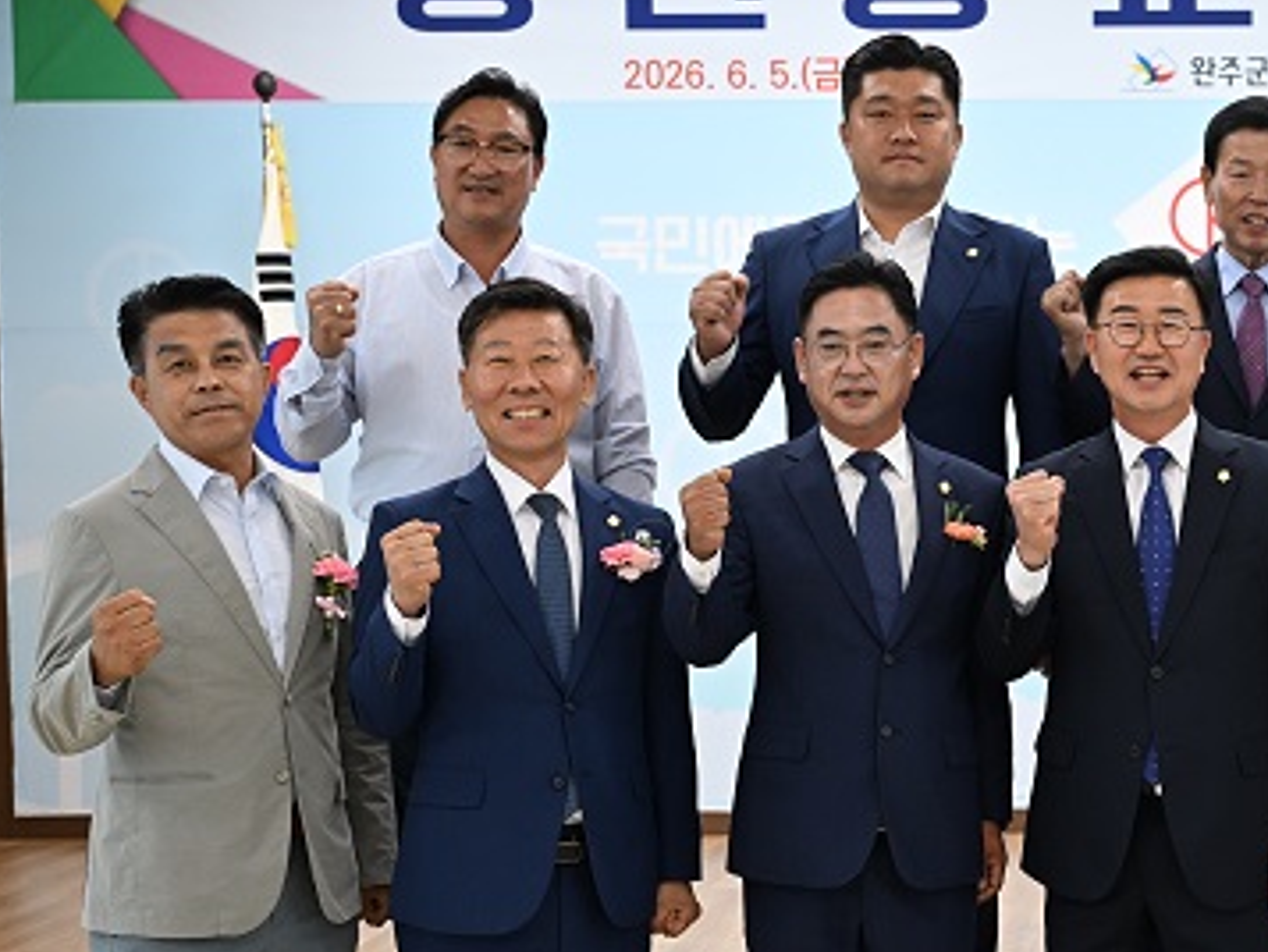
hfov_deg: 28.7
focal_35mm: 65
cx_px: 1137
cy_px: 643
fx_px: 2380
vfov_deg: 22.5
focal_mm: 34.5
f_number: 4.5
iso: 1000
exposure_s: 1/200
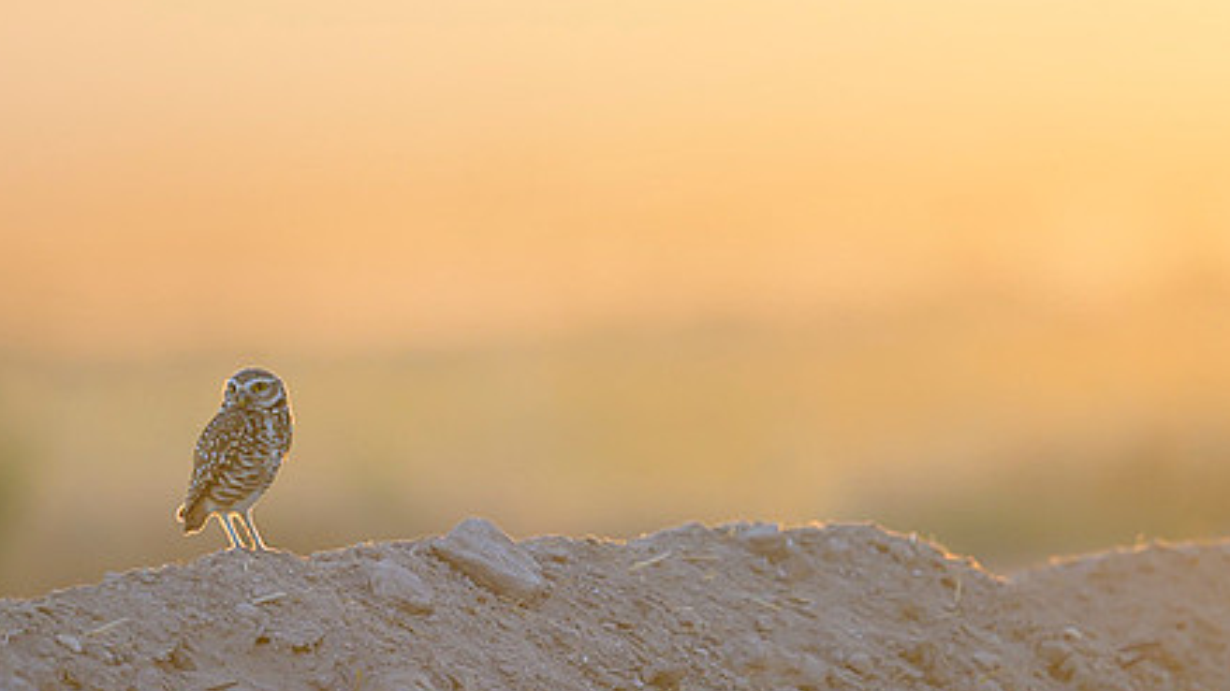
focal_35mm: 928
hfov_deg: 2.3
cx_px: 490
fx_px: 30255
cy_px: 344
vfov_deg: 1.3
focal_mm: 560
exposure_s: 1/500
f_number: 4
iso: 640
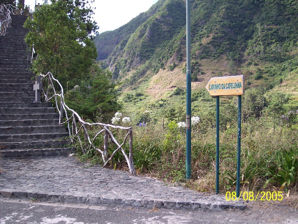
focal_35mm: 38
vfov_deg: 37.7
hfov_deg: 49.0
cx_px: 149
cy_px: 112
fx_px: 327
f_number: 2.8
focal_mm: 8
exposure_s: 1/700
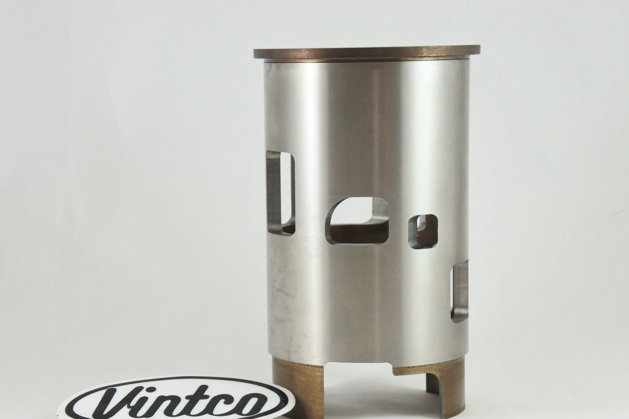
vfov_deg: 17.7
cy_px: 237
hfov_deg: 26.3
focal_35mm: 77
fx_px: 1346
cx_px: 321
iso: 720
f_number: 5
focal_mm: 24
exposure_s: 1/125
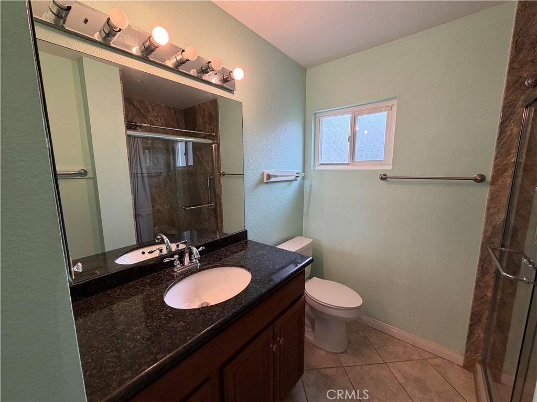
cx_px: 268
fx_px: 217
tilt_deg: -7.8
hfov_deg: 102.1
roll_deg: +0.5
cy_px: 201
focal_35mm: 14
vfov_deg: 85.7
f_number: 2.2
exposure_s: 1/120
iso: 200
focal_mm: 2.22
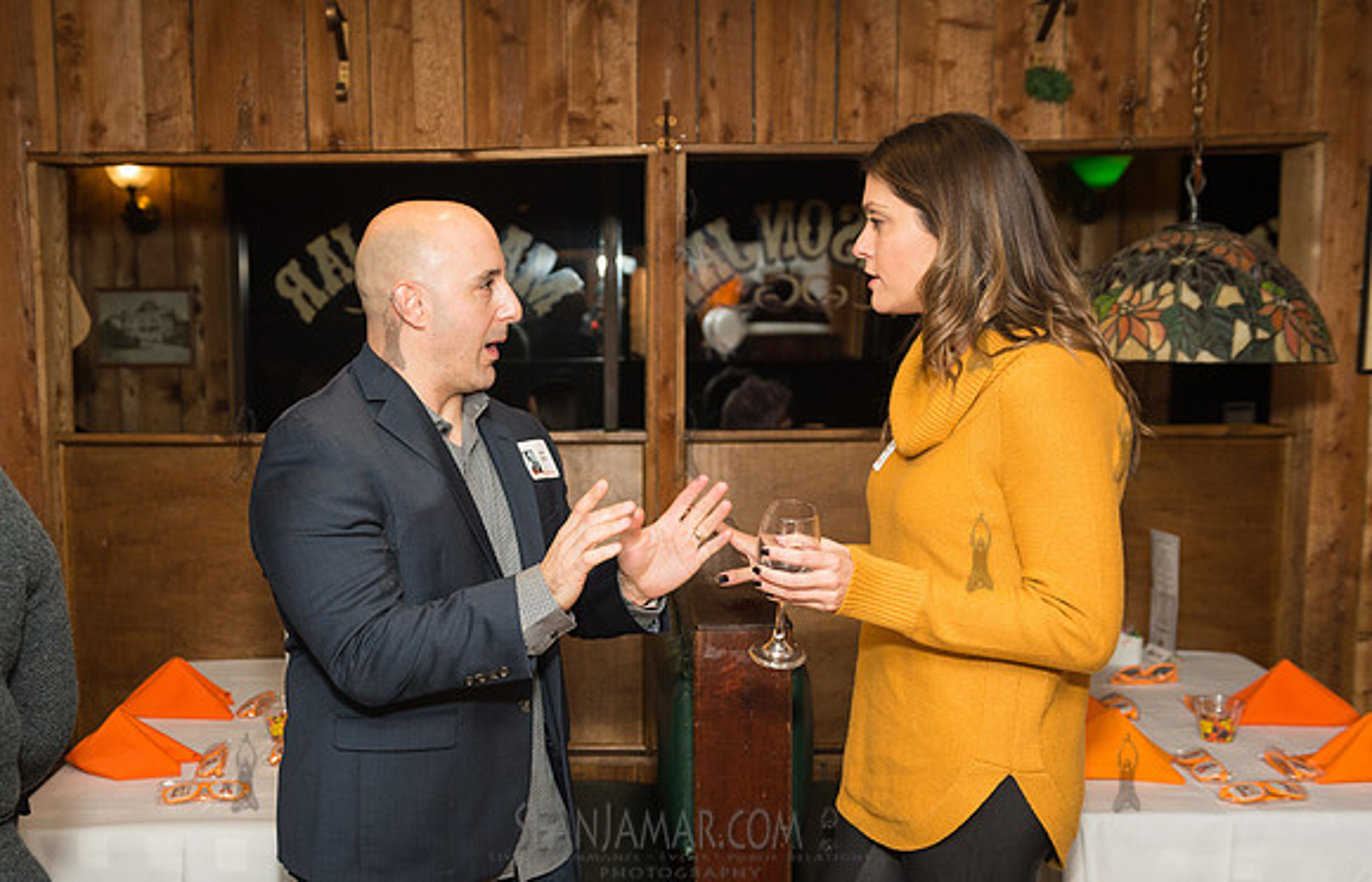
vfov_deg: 29.4
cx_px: 552
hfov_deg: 44.3
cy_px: 536
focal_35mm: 44
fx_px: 1675
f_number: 4
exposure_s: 1/320
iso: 1000
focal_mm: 35
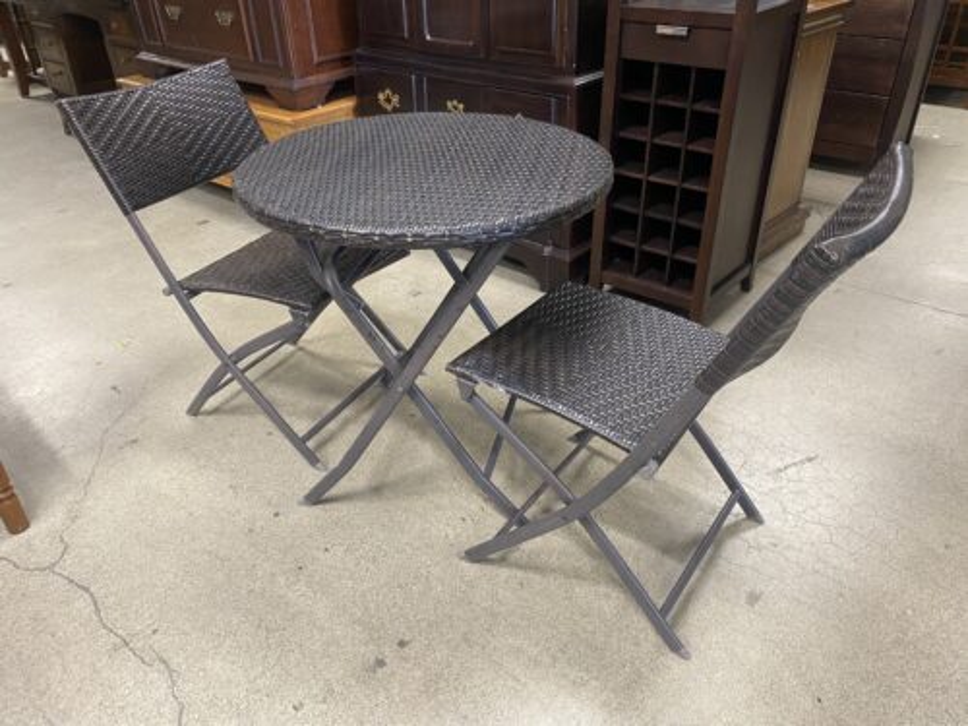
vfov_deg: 53.1
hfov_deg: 67.3
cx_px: 484
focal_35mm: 26
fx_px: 727
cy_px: 363
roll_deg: +2.0
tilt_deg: -32.4
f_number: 1.8
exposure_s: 1/60
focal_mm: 4.25
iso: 320
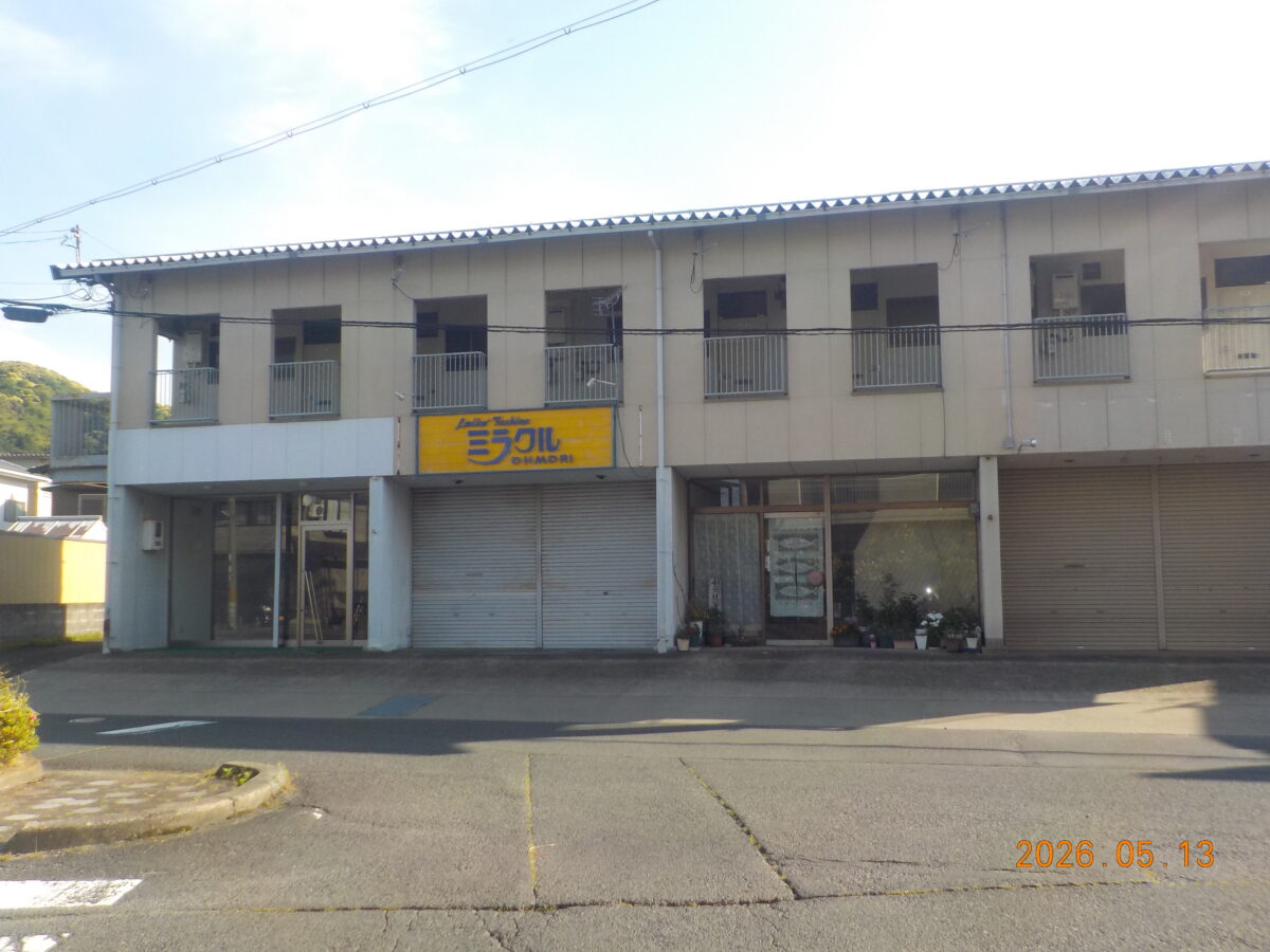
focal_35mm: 30
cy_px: 476
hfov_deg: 60.0
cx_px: 635
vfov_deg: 46.8
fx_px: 1101
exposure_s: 1/500
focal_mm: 4.1
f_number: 3.3
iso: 125
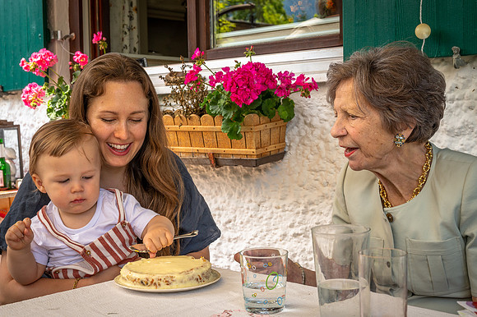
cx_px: 238
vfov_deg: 25.5
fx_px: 702
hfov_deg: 37.5
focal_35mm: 53
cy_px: 158
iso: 250
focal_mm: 53
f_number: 10
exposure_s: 1/100
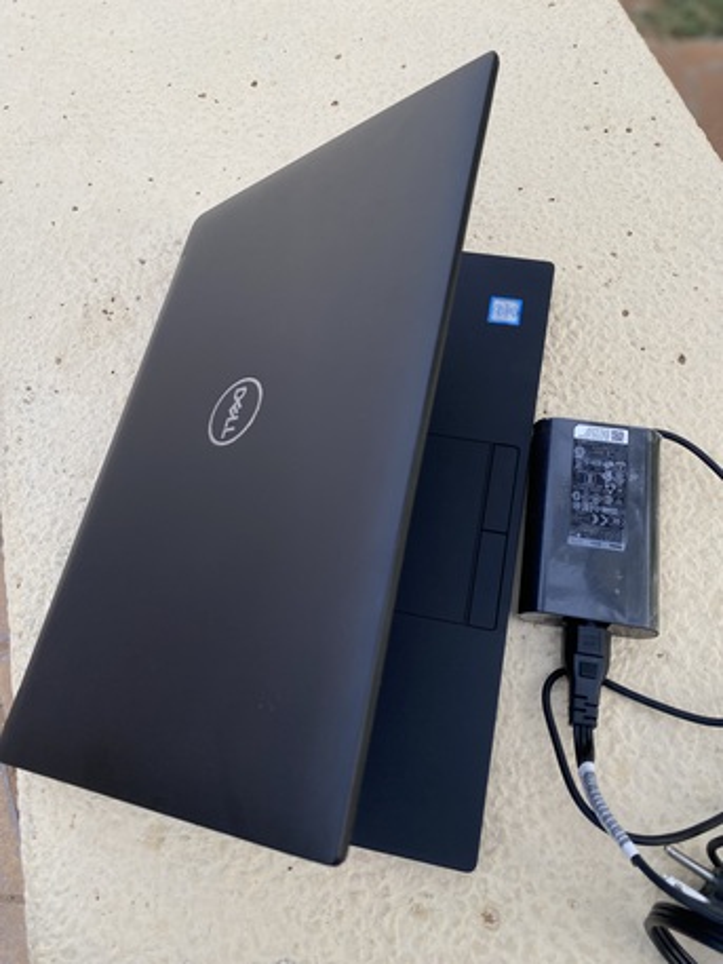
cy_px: 482
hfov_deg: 53.1
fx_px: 724
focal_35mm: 26
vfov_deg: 67.3
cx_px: 362
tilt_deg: -65.4
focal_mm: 4.25
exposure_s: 1/702
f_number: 1.8
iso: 32
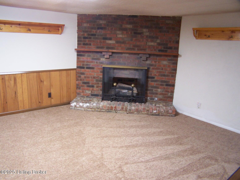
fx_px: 263
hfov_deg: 49.0
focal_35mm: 38
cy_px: 90
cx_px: 120
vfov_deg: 37.7
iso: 140
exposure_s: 1/6
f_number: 2.8
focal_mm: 6.3
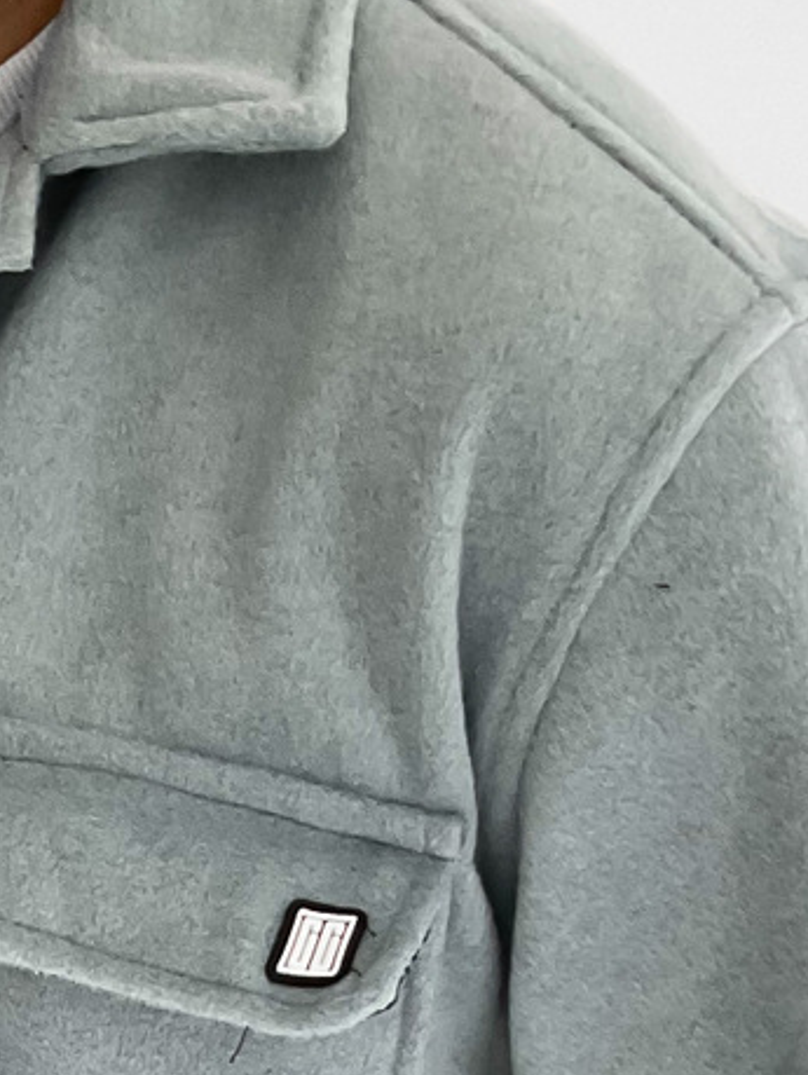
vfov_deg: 17.0
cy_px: 1750
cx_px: -194
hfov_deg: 14.2
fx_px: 3139
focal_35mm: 101
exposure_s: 1/120
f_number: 1.8
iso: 64
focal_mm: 3
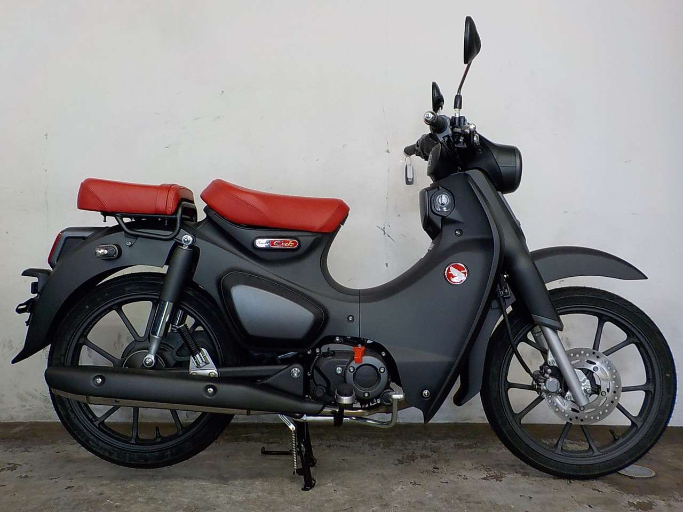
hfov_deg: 60.0
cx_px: 342
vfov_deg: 46.8
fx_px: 592
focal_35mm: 30
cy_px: 256
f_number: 3.3
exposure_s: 1/30
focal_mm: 4.1
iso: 250
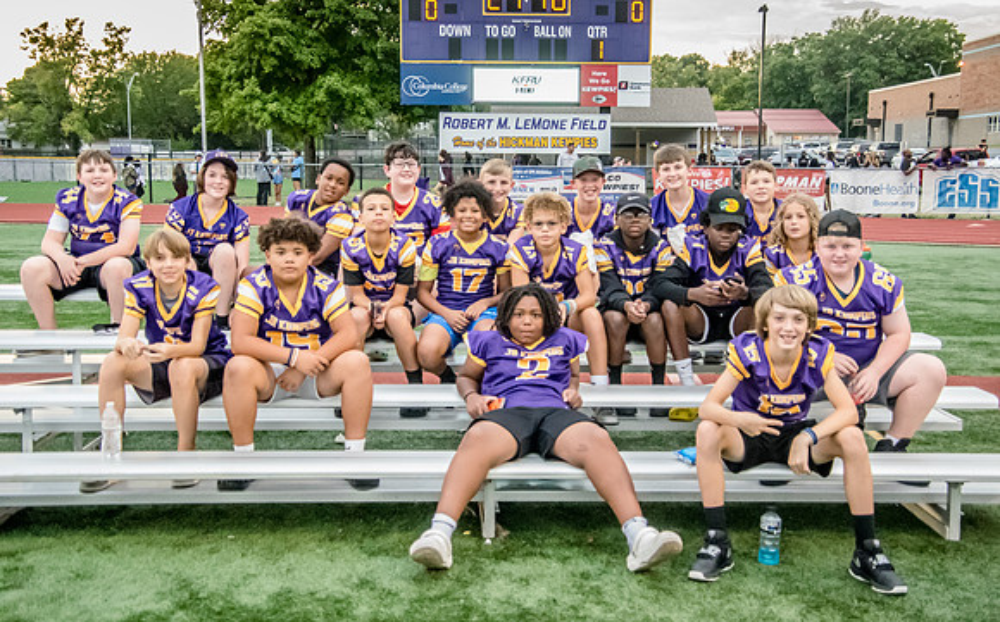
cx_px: 525
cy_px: 286
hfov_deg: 45.4
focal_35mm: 44
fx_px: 1195
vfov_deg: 29.2
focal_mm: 27
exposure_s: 1/1000
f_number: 3.5
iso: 6400
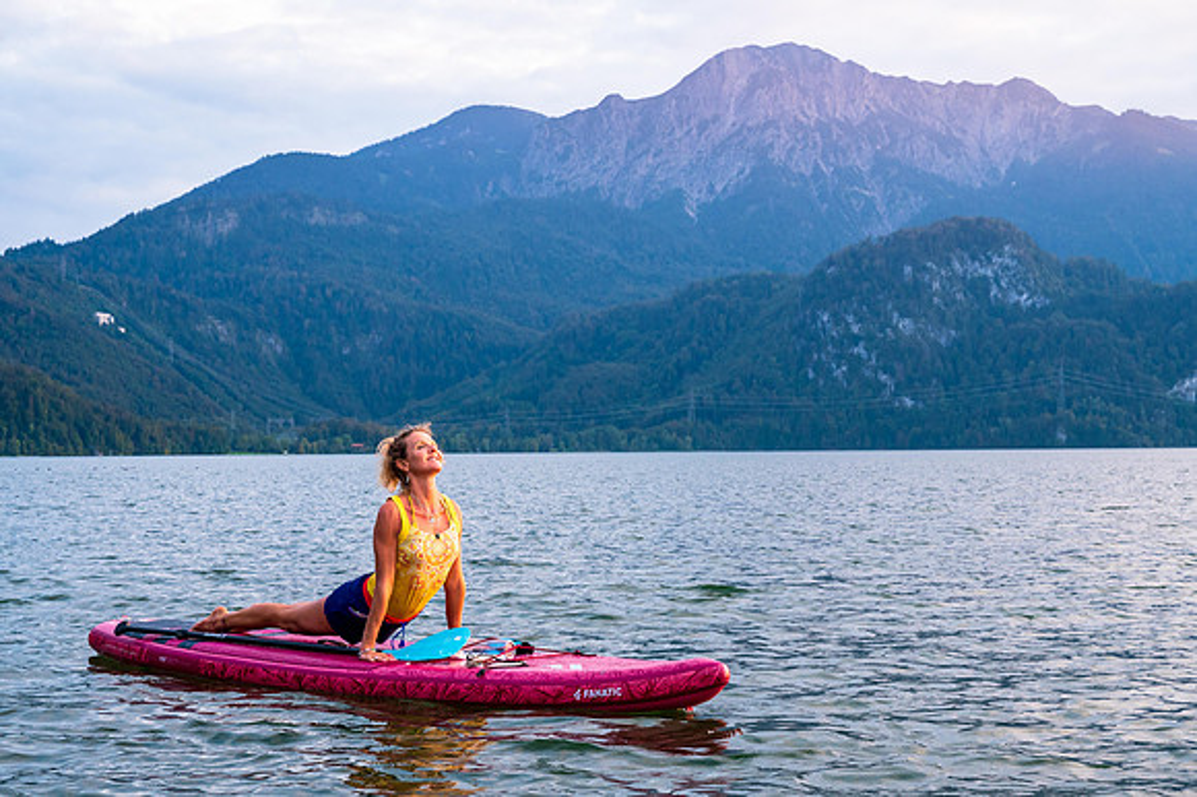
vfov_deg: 23.0
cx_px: 598
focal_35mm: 59
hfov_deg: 34.0
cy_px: 398
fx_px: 1961
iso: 640
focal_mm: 59
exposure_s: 1/125
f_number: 8
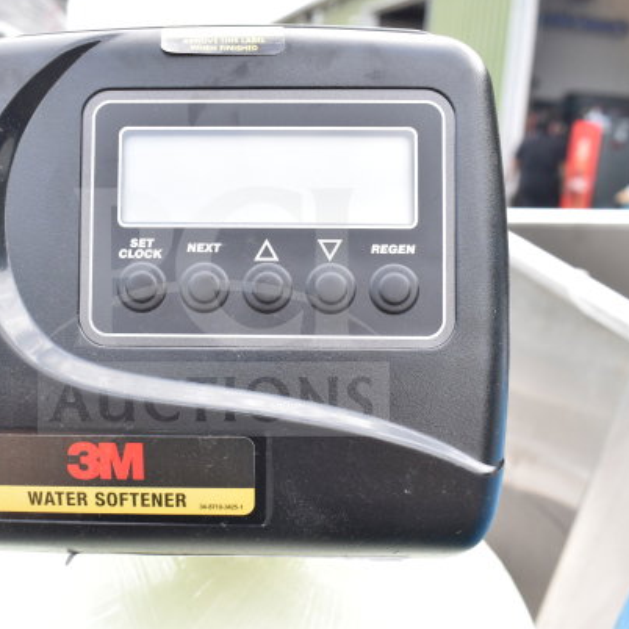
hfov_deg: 40.8
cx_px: 213
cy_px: 312
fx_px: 836
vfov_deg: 41.3
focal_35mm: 41
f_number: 5.6
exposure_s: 1/125
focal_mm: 21
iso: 200
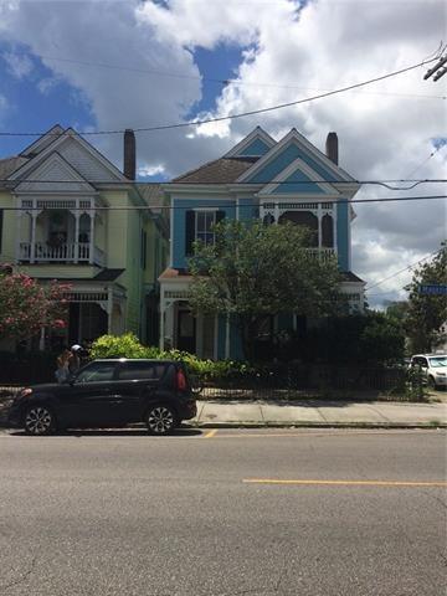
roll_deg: +0.3
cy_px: 298
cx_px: 224
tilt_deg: +5.8
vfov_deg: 61.7
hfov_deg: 48.2
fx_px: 499
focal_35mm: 29
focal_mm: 4.15
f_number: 2.2
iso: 32
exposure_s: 1/3731
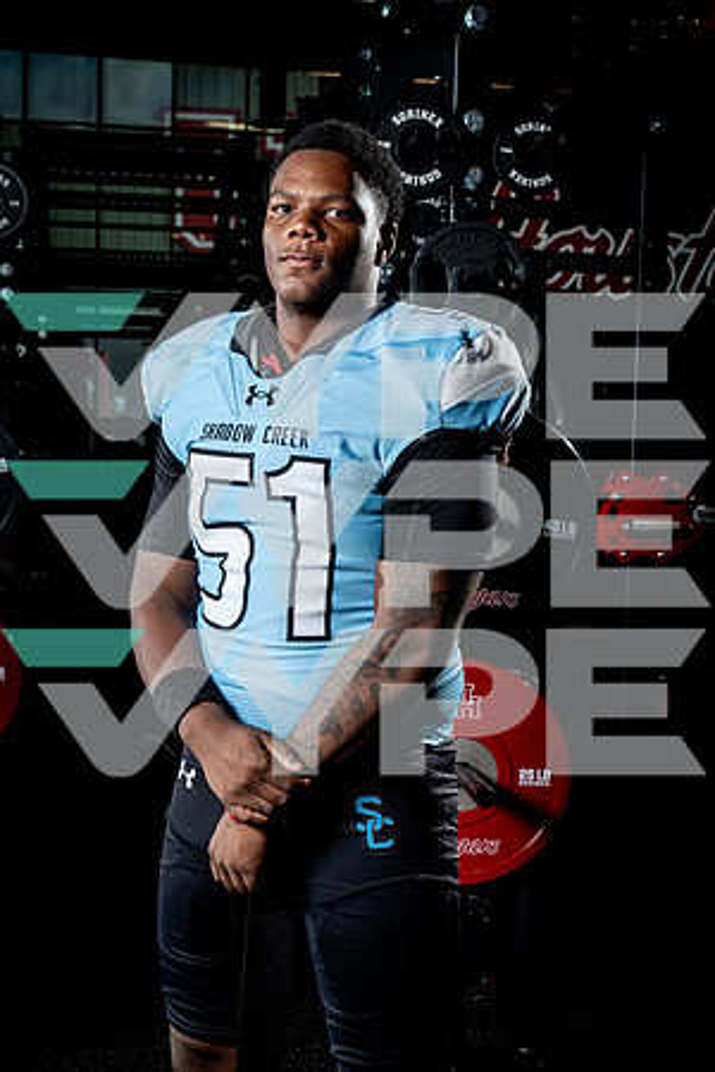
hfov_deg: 22.3
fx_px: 1817
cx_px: 358
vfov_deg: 32.9
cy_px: 536
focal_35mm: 61
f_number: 9
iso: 640
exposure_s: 1/250
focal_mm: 61
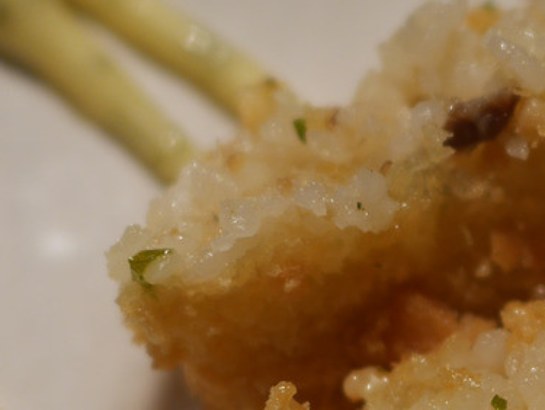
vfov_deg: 15.3
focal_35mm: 96
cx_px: 514
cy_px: 367
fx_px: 1513
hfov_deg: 19.9
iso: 200
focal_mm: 15
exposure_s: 1/125
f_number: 1.8
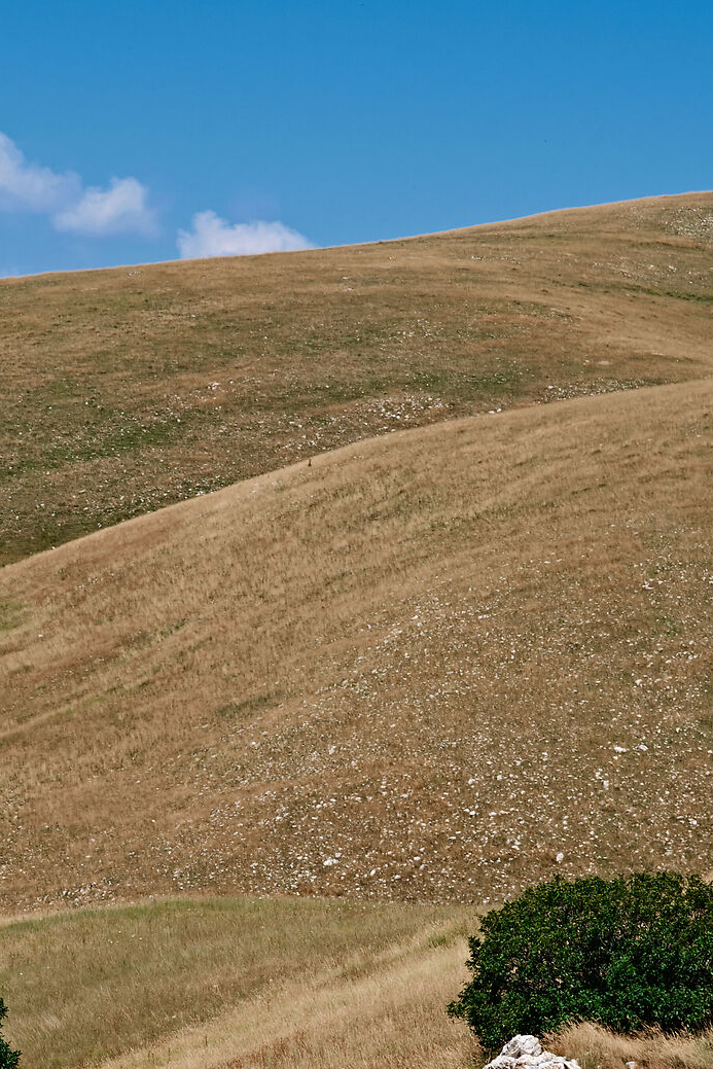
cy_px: 1111
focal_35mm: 194
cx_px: 60
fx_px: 5761
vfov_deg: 10.5
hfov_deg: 7.1
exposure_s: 1/220
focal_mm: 56
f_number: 11
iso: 160
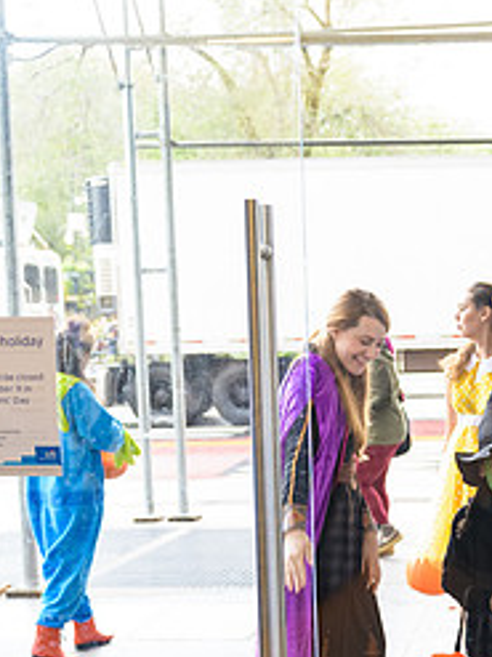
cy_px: 483
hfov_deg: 20.3
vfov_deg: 27.5
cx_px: 505
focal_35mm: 70
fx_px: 1328
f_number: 3.2
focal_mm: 31
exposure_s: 1/125
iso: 800
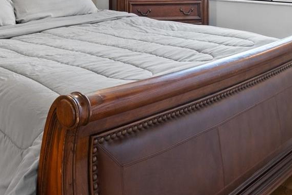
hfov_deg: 40.2
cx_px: 81
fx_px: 389
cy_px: -35
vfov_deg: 25.4
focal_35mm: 48
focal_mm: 11.5
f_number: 8
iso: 250
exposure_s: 1/1.25
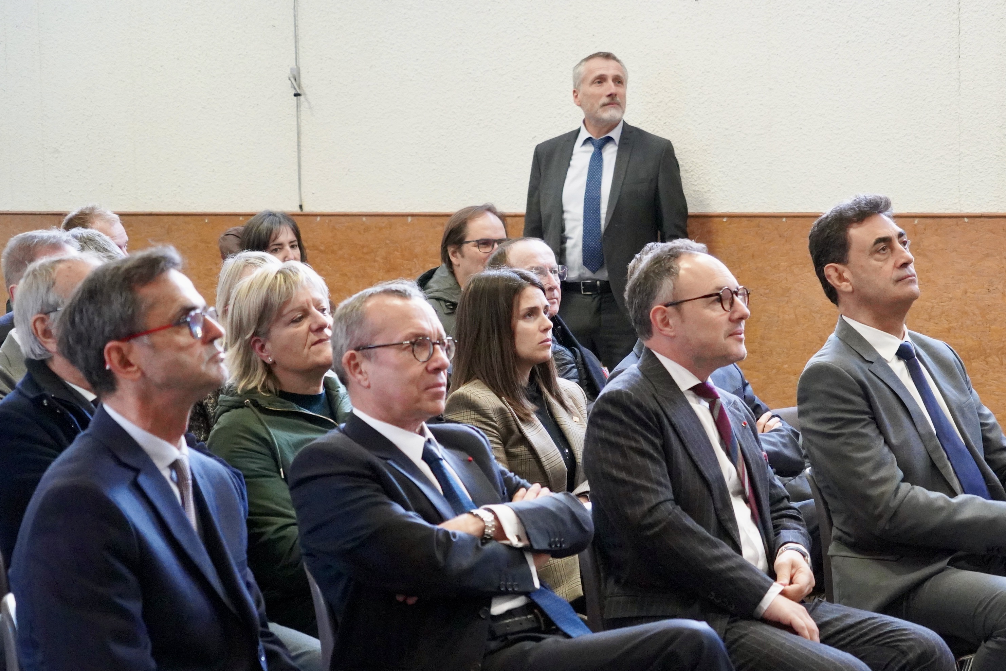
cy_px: 445
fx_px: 2598
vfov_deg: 14.7
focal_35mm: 93
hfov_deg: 21.9
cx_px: 625
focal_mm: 70
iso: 10000
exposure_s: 1/160
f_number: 5.6
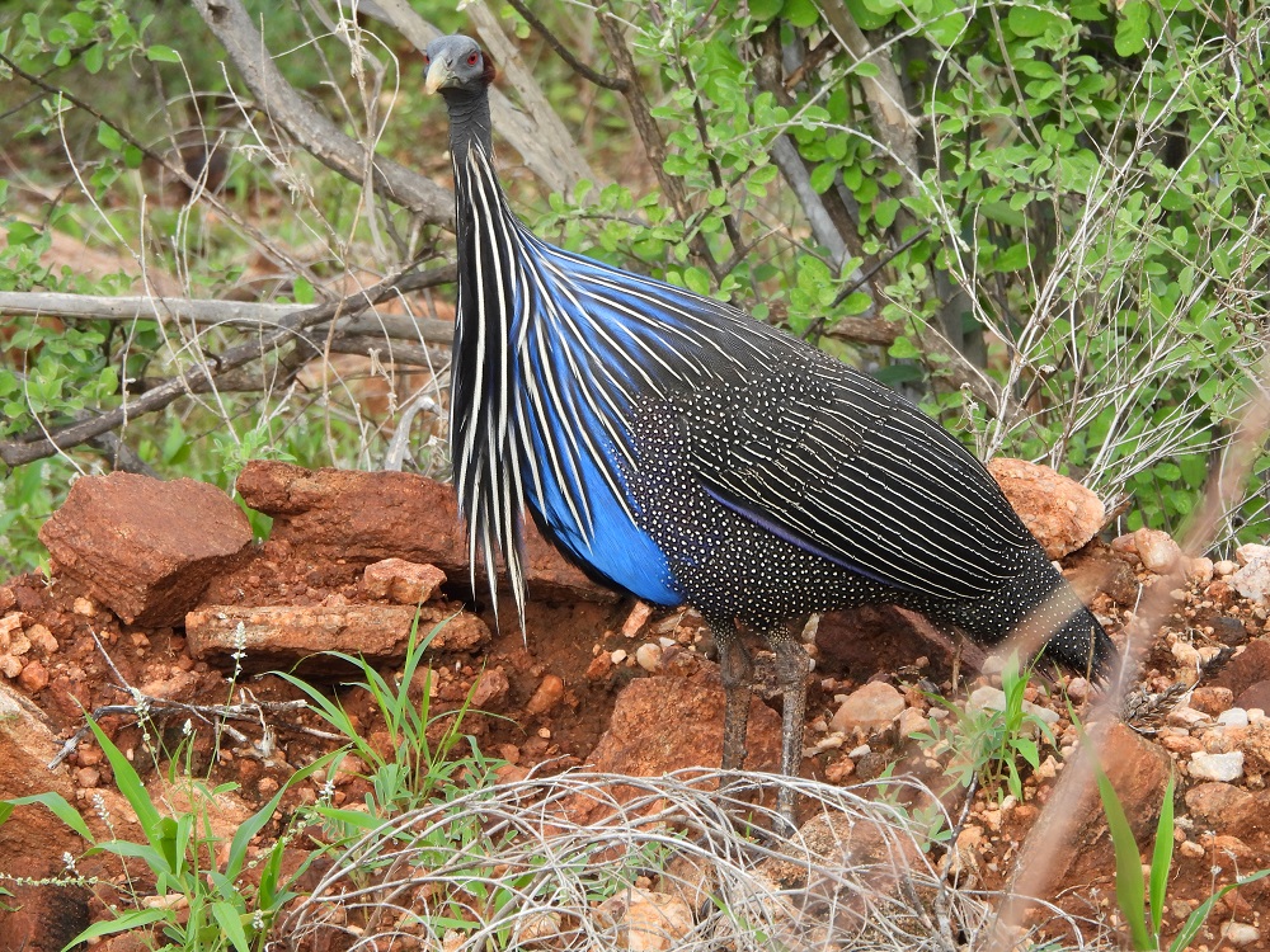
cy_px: 476
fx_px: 20179
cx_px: 635
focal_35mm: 550
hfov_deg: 3.6
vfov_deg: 2.7
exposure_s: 1/250
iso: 220
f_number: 5
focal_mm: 98.1
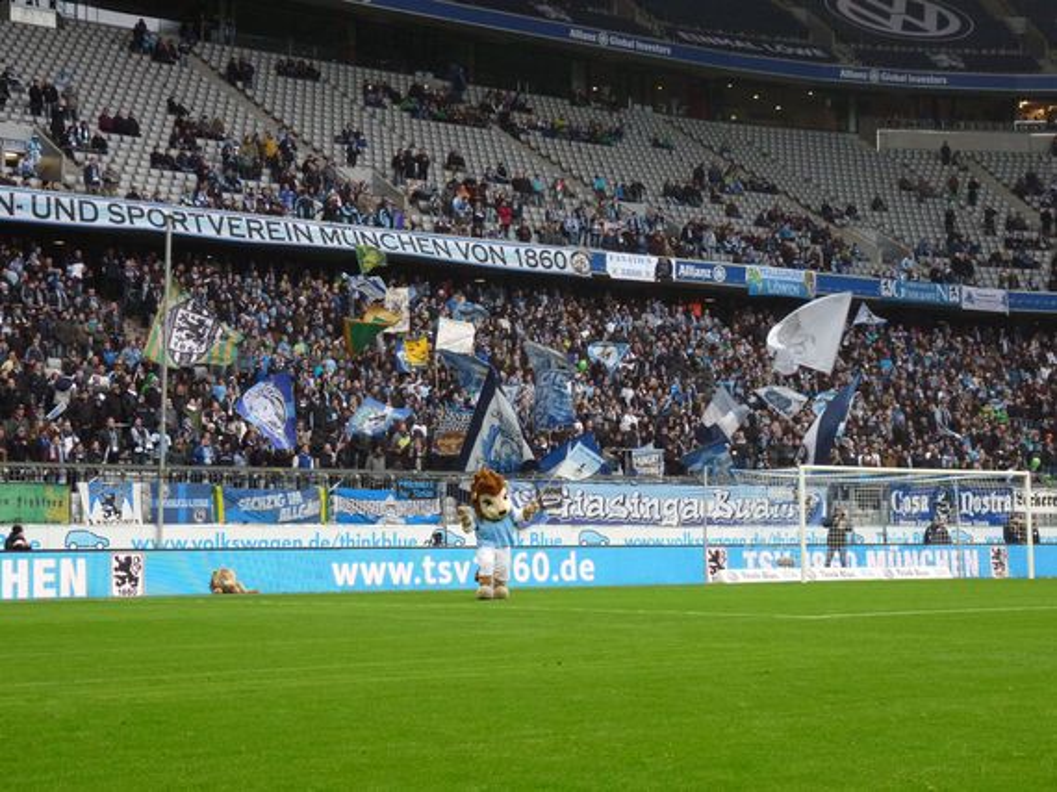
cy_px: 396
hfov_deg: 29.0
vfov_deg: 21.9
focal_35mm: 67
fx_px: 2045
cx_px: 528
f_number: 3.4
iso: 400
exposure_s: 1/200
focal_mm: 11.9
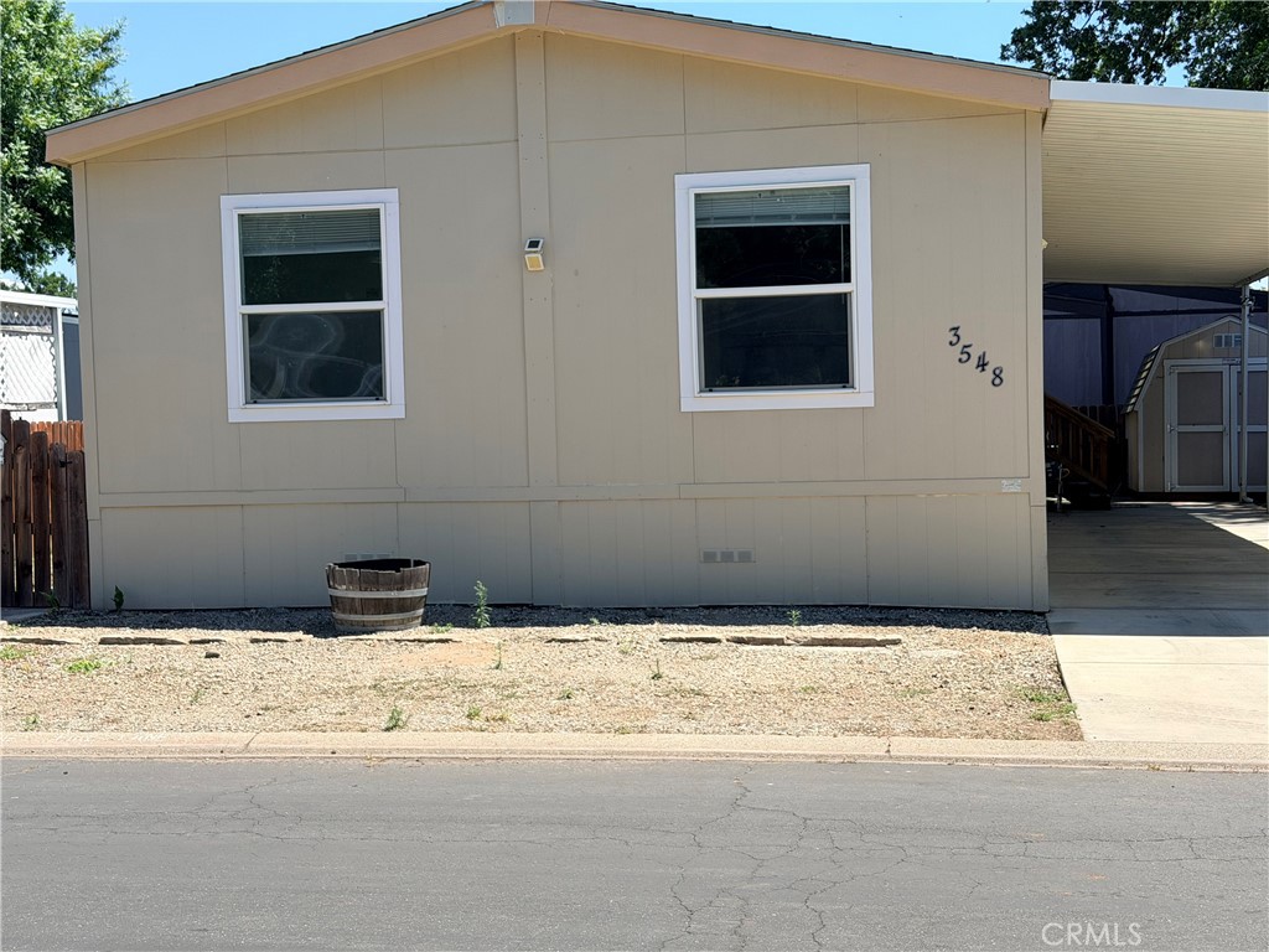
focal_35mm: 48
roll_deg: +2.2
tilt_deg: -3.4
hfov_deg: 39.7
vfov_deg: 30.3
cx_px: 634
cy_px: 476
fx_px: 1760
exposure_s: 1/2762
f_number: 1.78
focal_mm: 6.76
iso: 64
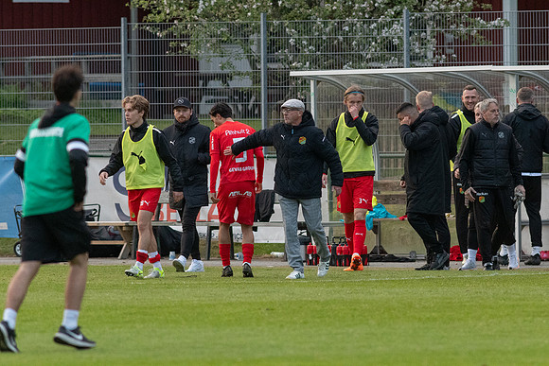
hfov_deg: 3.4
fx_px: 9152
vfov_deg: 2.3
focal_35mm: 600
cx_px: 274
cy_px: 183
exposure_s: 1/1250
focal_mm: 300
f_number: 4
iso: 3600
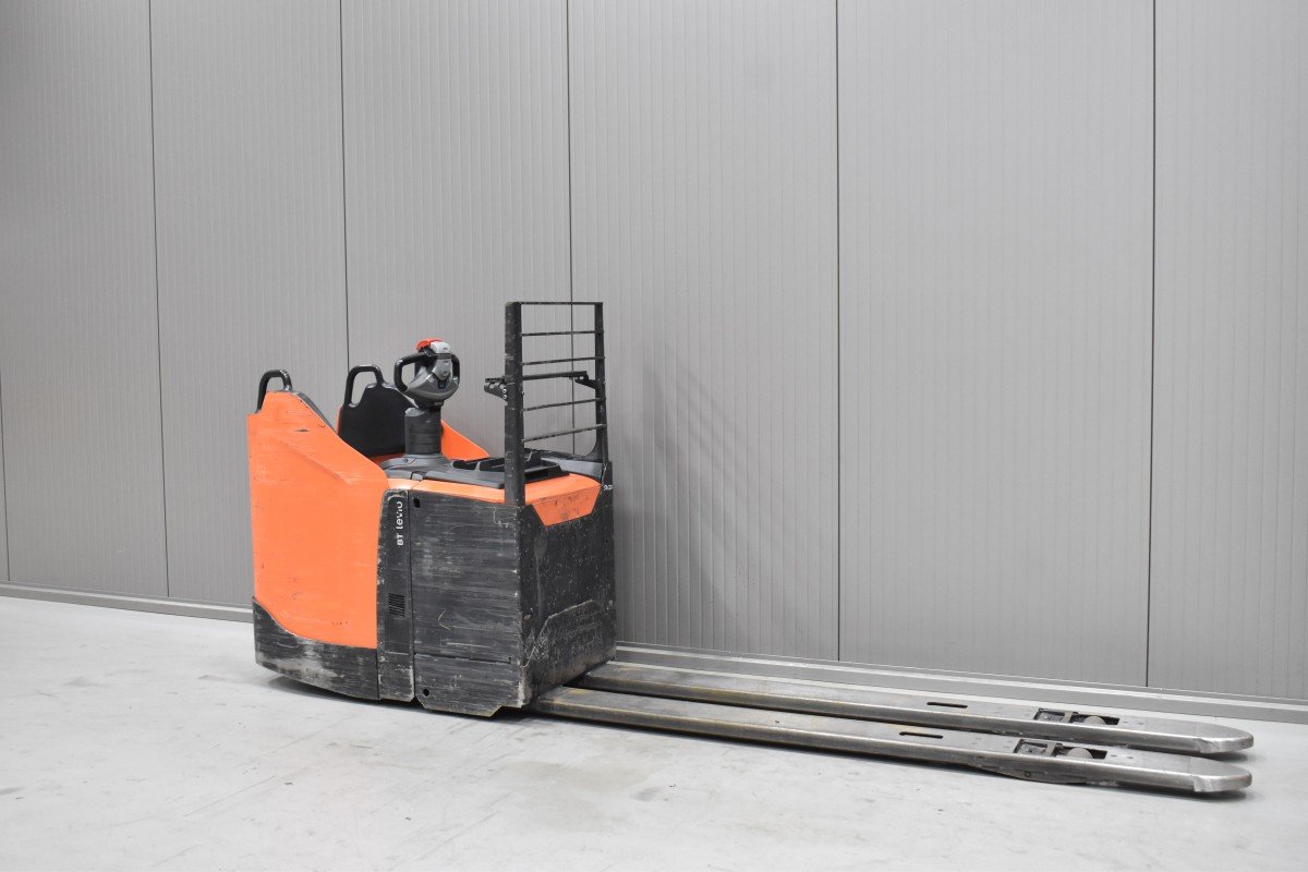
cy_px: 436
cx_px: 654
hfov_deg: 53.1
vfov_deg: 36.9
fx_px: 1308
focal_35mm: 36
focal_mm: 24
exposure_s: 1/30
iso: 1600
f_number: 5
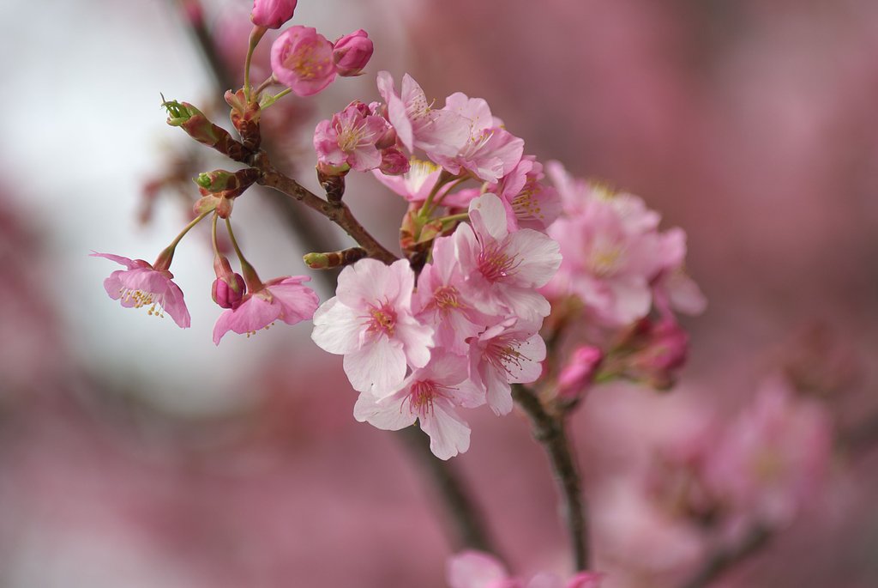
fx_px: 7324
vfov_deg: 4.6
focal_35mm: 300
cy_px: 294
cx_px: 439
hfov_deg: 6.9
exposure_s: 1/1000
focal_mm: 200
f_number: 2.8
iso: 100
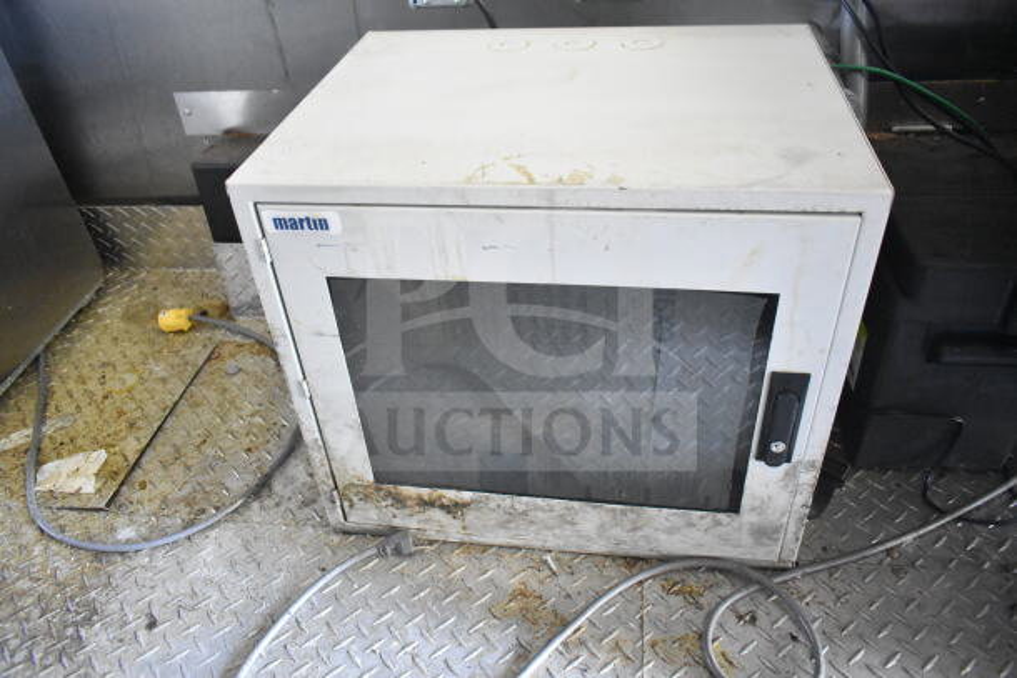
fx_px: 763
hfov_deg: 67.4
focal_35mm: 27
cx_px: 508
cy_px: 339
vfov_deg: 48.0
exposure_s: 1/30
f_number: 3.5
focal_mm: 18
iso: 6400
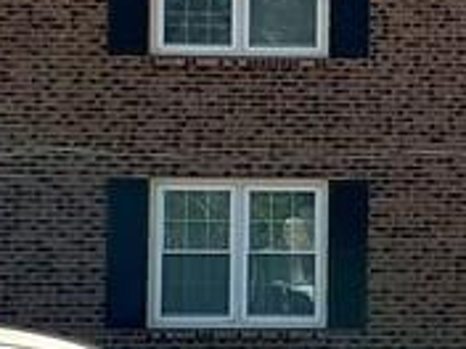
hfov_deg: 11.5
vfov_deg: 8.8
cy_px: 174
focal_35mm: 169
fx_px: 2275
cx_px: 519
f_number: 1.8
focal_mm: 3
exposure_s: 1/2538
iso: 25
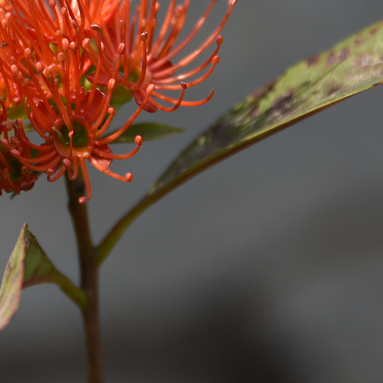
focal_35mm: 694
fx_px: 8687
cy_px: 39
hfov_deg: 2.5
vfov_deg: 2.5
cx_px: 0
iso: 100
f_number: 5.6
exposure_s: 1/125
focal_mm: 200
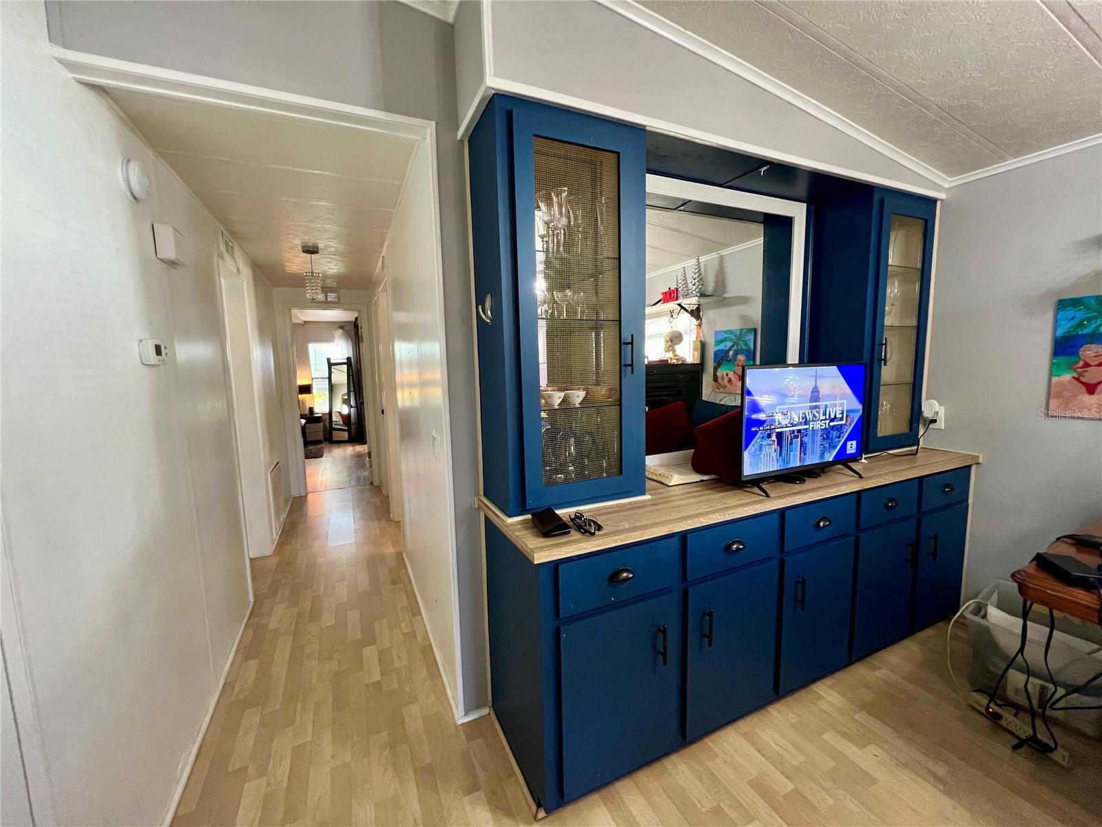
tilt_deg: -6.7
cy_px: 414
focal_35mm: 13
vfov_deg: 89.9
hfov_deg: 106.2
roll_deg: +2.0
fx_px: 414
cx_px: 551
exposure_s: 1/60
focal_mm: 1.57
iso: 320
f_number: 1.8
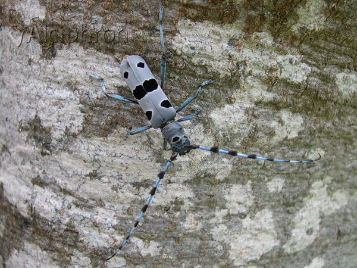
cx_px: 178
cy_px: 134
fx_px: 392
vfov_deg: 37.7
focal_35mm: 38
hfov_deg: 49.0
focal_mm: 8
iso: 100
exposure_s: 1/195
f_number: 2.8
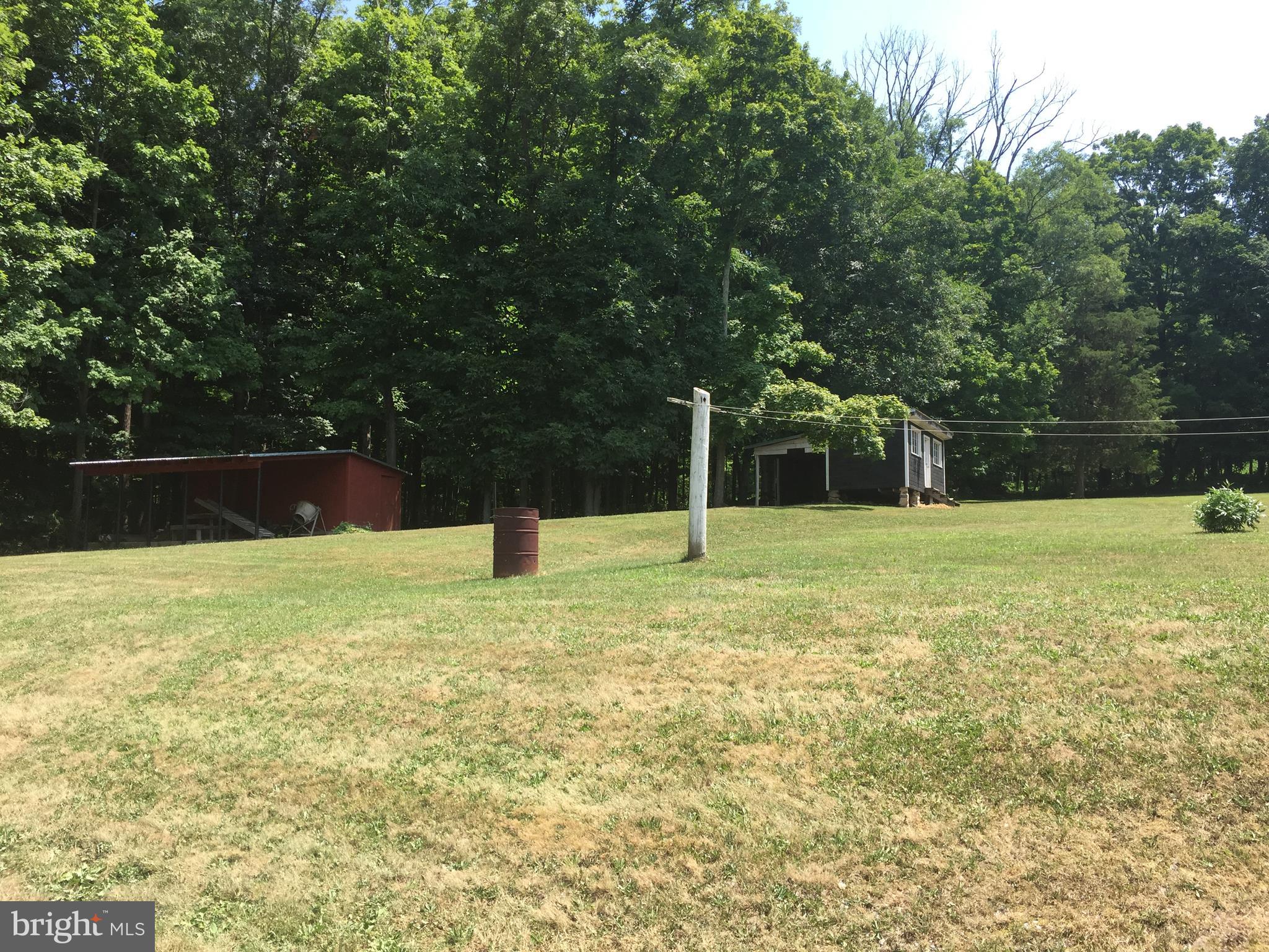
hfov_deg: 61.7
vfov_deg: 48.2
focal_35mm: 29
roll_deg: -1.6
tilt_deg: +4.1
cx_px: 634
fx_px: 1063
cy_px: 476
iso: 32
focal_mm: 4.15
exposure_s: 1/659
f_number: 2.2
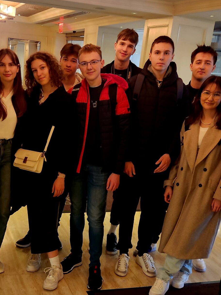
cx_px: 70
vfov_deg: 39.5
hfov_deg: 30.0
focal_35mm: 48
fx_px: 409
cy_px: 179
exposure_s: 1/24
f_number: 1.8
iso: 500
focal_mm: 5.4
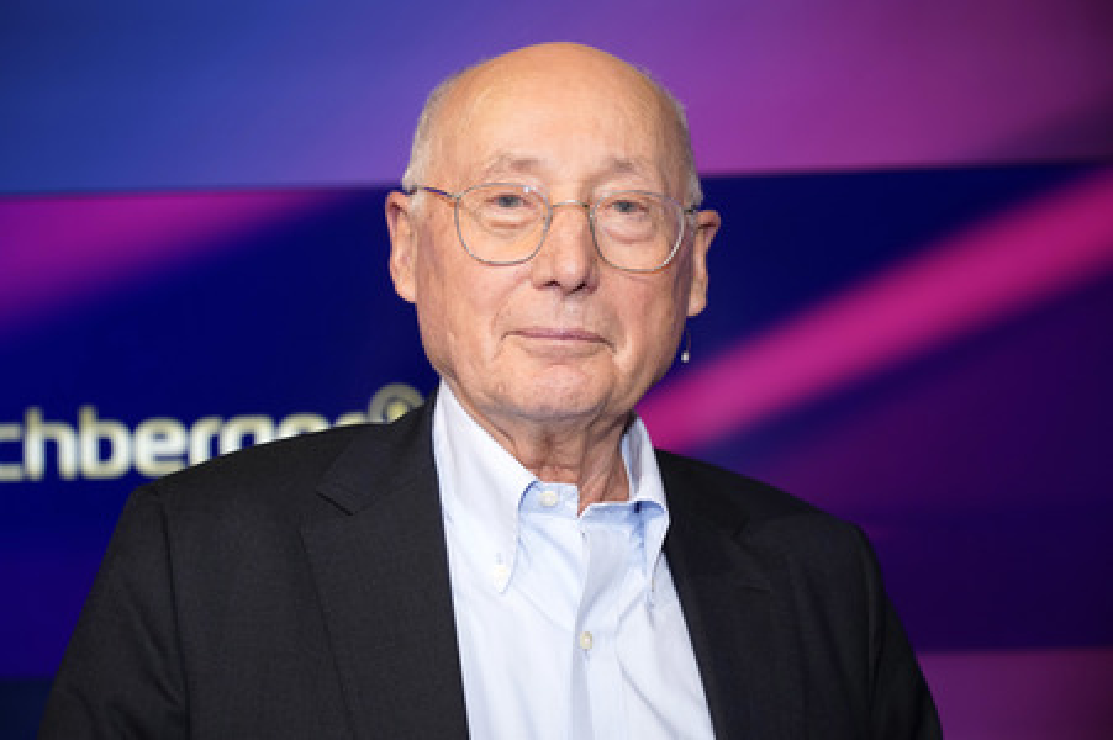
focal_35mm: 57
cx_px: 556
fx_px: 1761
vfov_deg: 23.7
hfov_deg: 35.1
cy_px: 370
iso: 1600
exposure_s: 1/125
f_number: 4.5
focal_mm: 57
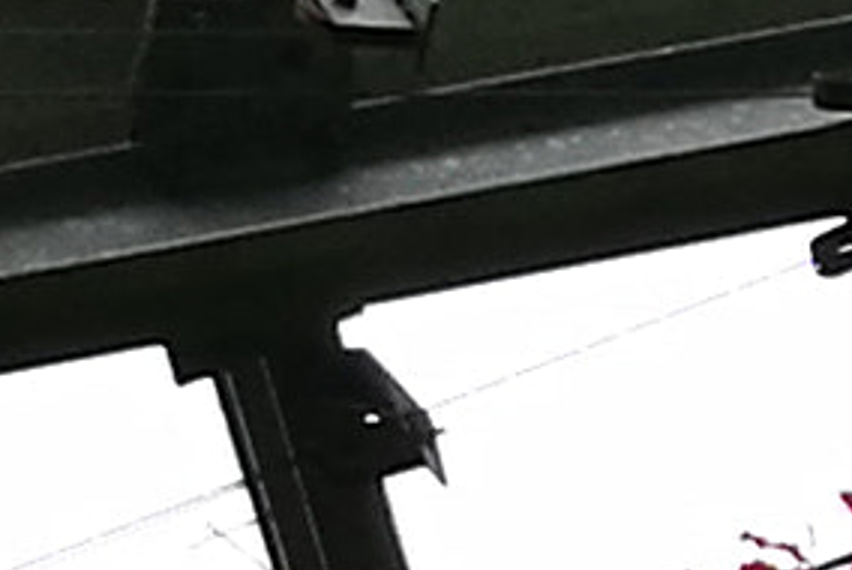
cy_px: 969
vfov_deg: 8.4
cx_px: 2316
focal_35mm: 158
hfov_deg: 10.4
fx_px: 3743
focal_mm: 4.5
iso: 50
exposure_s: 1/198
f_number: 2.2
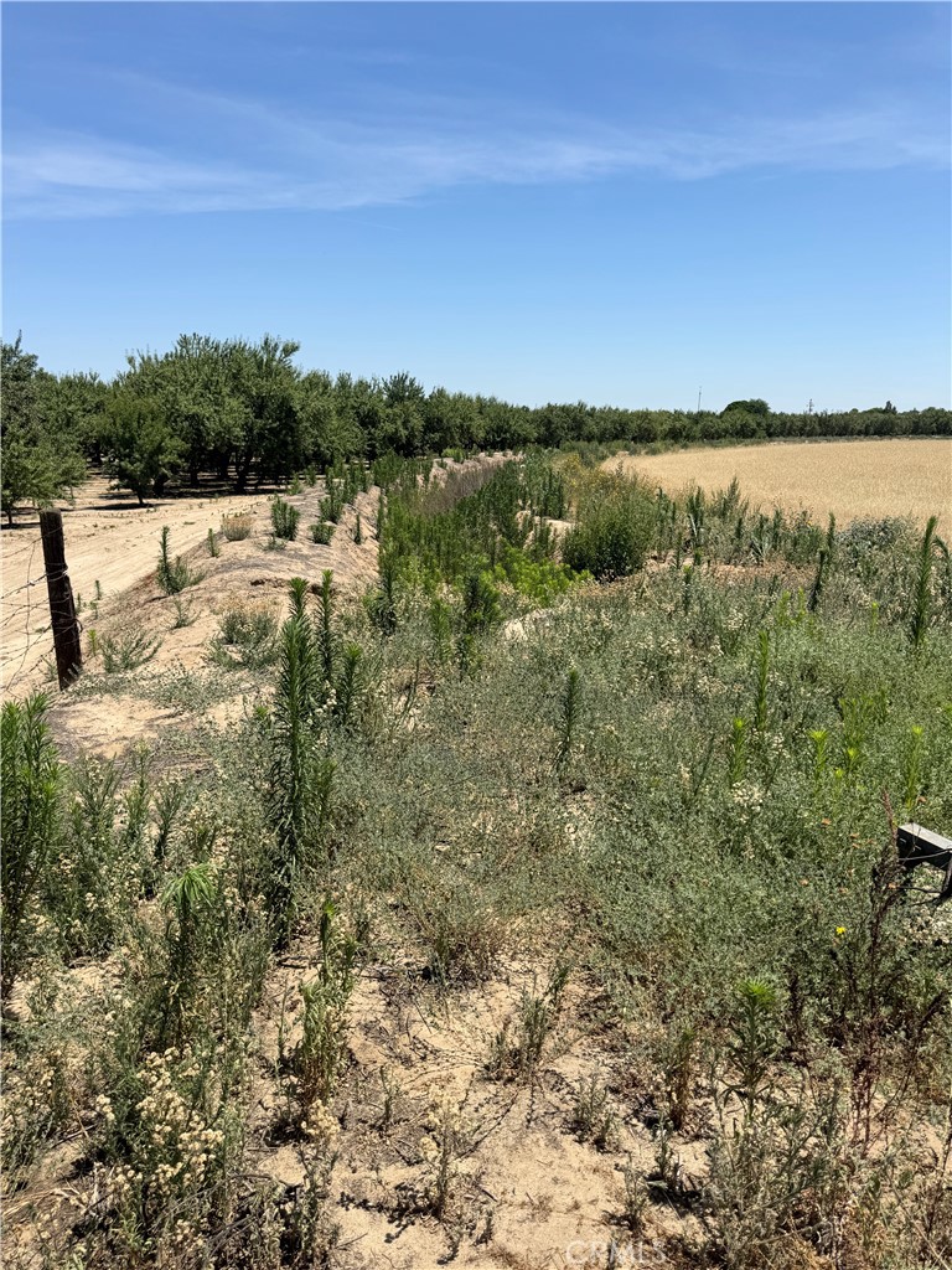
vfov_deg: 71.6
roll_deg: +0.7
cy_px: 635
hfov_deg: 56.8
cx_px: 476
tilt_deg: -11.8
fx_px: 880
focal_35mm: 24
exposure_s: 1/5348
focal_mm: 6.76
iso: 80
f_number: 1.78
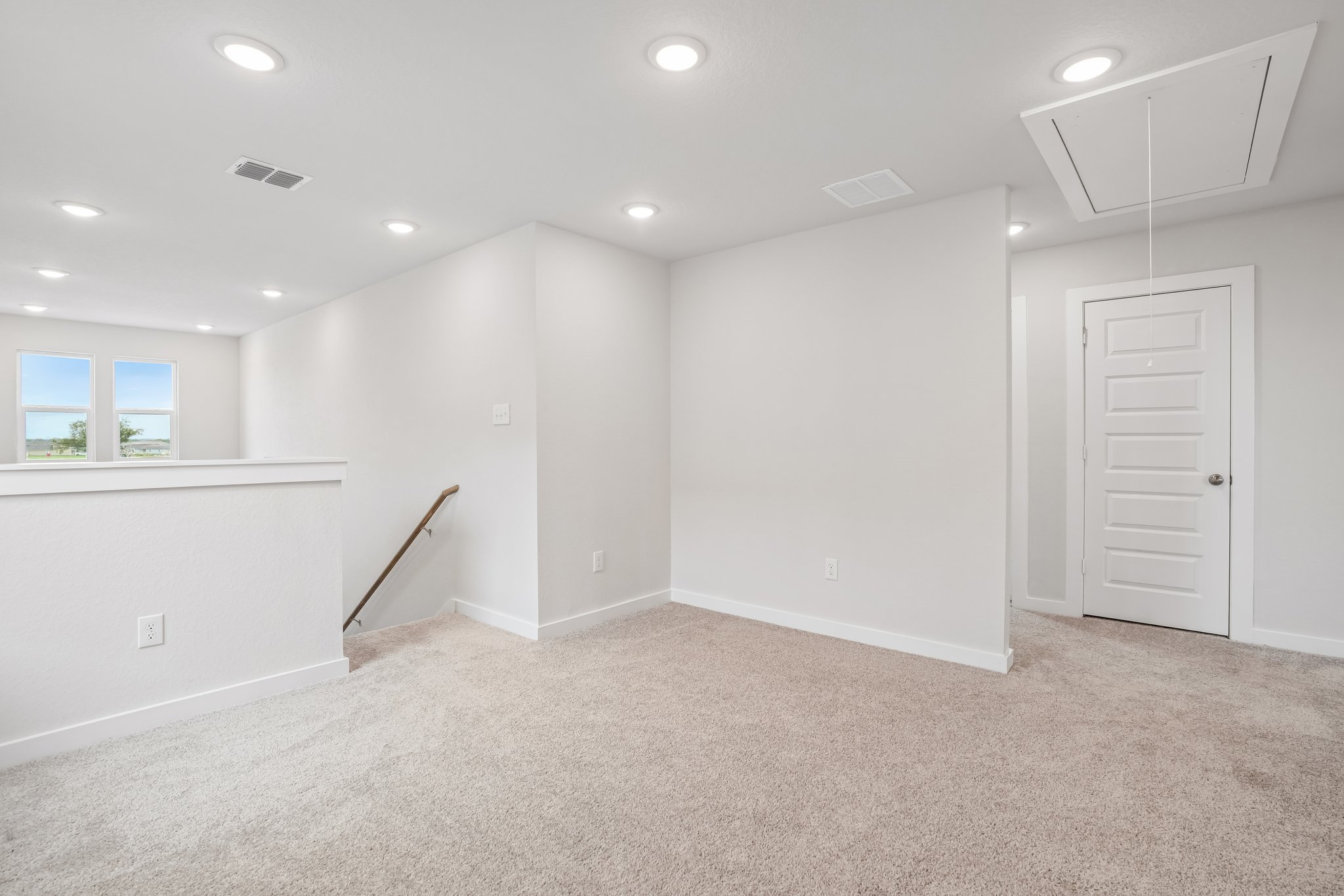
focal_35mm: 16
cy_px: 448
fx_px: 597
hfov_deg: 96.7
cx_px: 672
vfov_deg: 73.7
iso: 400
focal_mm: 16
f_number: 8
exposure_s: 1/30
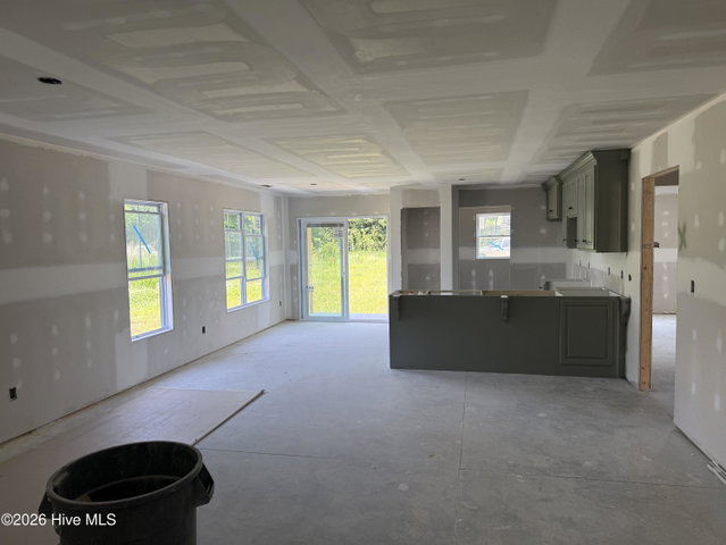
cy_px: 272
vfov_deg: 56.9
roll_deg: +1.0
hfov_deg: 71.6
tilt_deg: -2.4
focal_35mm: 24
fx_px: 504
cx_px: 363
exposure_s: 1/271
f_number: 1.78
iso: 100
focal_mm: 6.76
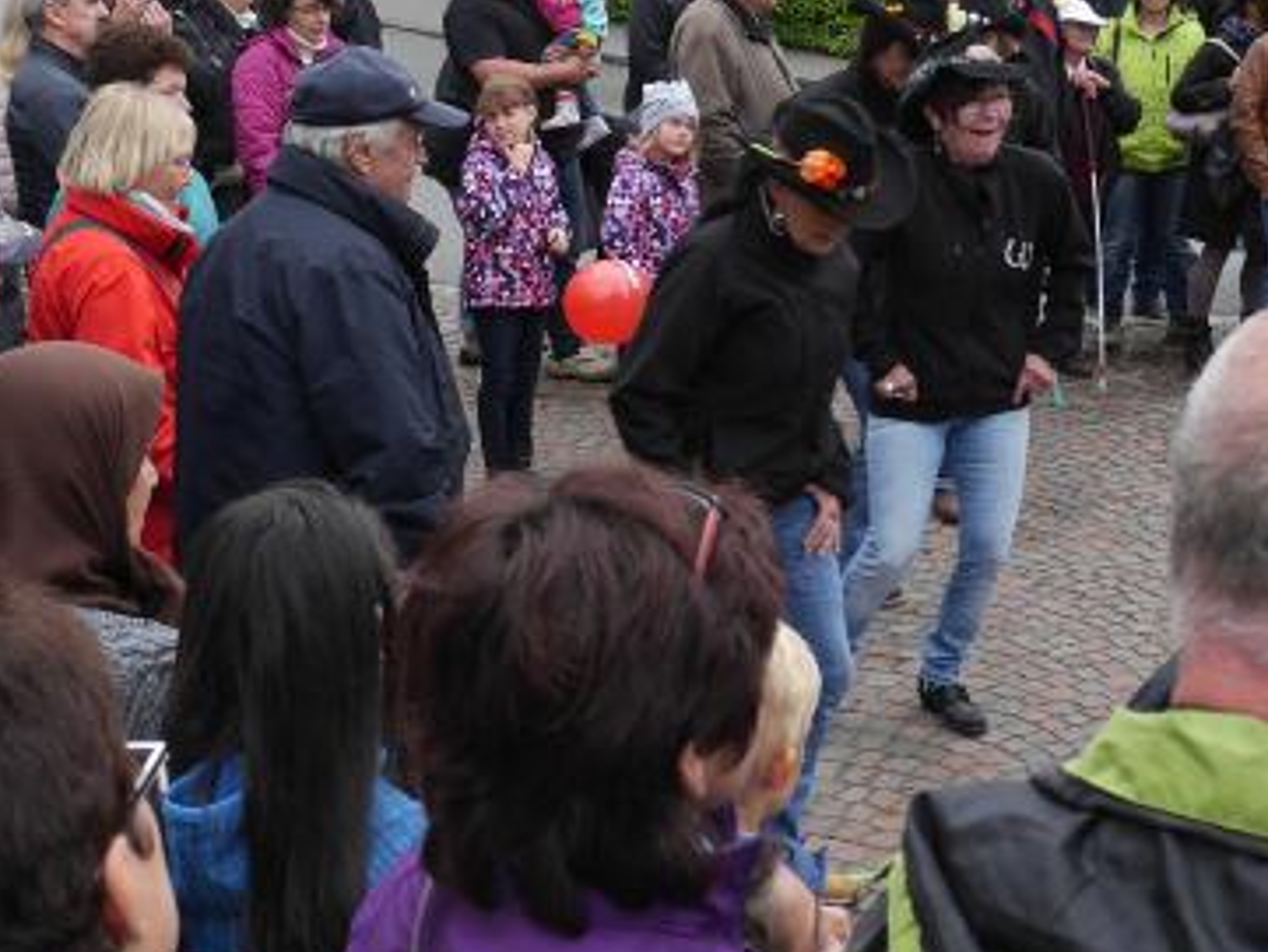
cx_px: 604
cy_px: 313
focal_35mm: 62
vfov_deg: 23.6
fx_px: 2272
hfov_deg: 31.2
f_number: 4.5
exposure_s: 1/160
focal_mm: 14
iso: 200
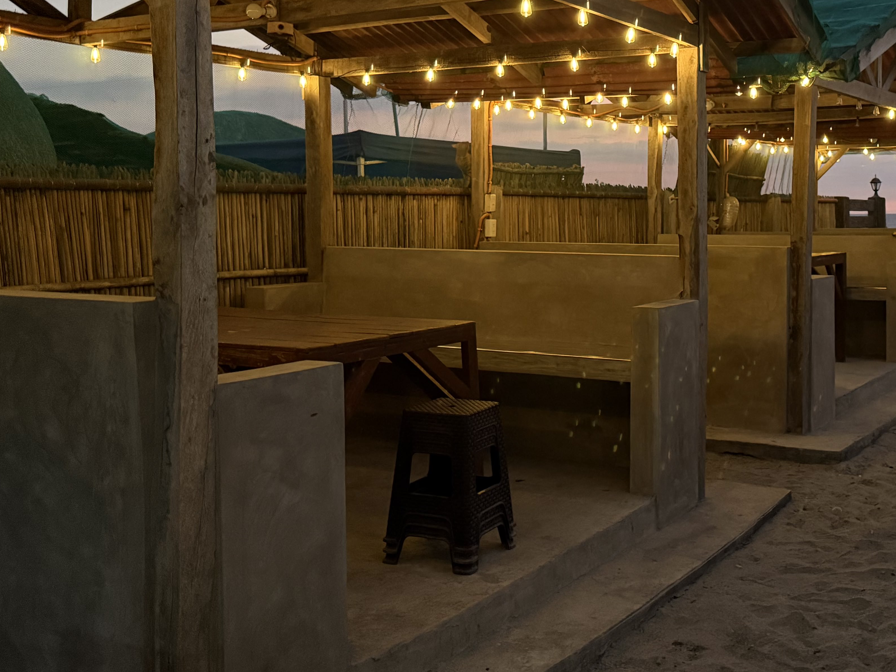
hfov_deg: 43.1
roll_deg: +0.2
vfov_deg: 33.4
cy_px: 235
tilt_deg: -1.9
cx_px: 619
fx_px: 1113
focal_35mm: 43
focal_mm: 6.76
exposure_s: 1/30
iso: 1250
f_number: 1.78
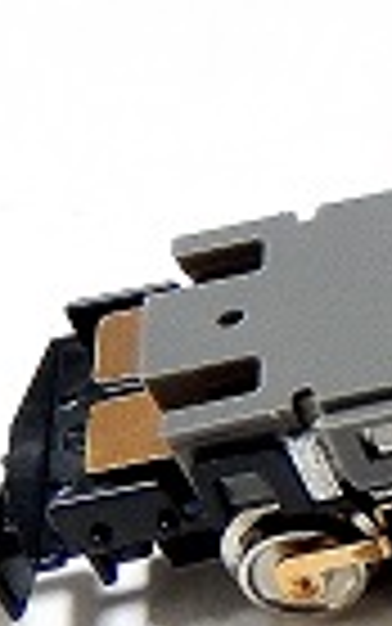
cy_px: 673
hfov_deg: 6.8
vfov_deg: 12.1
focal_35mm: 171
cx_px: 1253
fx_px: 2920
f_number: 3.8
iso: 400
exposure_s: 1/8
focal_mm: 5.7
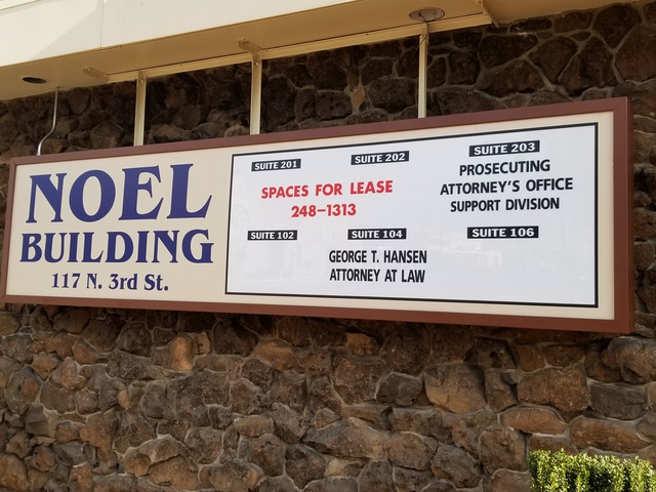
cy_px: 246
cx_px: 328
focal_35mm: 26
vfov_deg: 53.1
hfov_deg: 67.3
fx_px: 493
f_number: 1.7
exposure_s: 1/740
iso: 50
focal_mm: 4.25
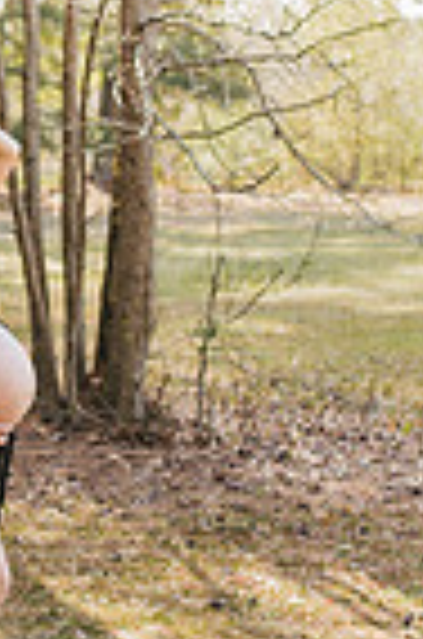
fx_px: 2816
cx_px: -148
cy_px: -104
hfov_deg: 8.5
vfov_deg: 12.7
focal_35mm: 159
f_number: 2.8
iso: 100
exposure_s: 1/200
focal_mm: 50
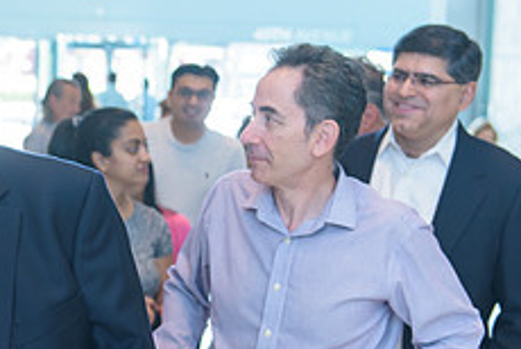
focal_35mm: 121
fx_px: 1753
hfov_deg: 16.4
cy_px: 248
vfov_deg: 11.3
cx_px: -66
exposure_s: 1/125
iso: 1000
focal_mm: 48
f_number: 3.2
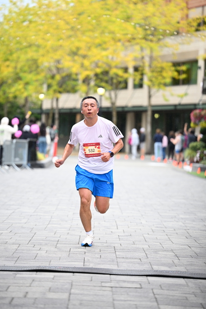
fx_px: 1158
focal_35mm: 135
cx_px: 103
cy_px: 154
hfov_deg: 10.2
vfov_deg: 15.2
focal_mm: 135
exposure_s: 1/1600
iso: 1250
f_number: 2.8
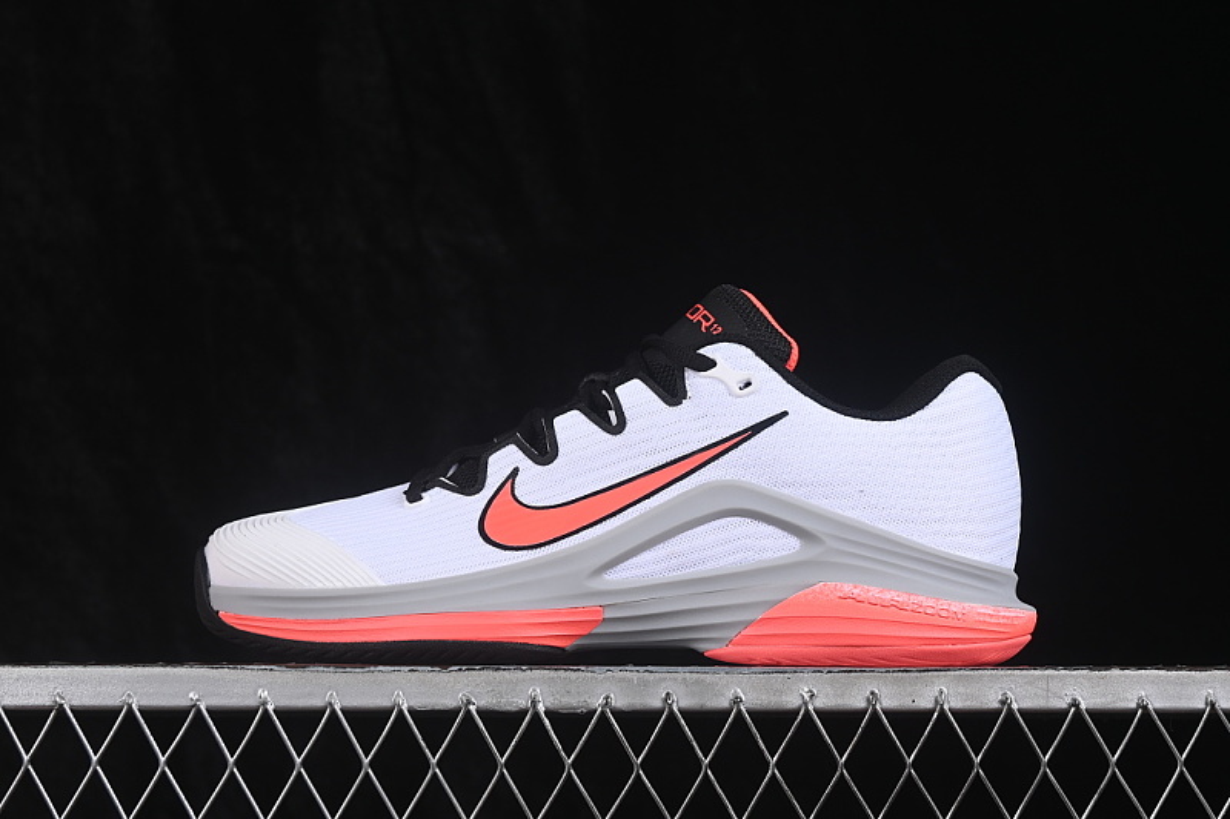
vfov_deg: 18.2
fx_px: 2562
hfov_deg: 27.0
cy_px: 410
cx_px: 615
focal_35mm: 75
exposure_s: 1/80
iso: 160
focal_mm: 50
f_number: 8
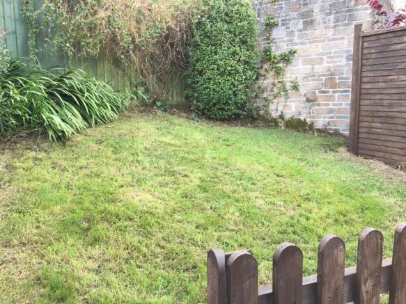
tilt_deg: -6.6
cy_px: 152
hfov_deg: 61.7
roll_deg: +0.9
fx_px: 340
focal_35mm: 29
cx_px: 203
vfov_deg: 48.2
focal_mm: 4.15
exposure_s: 1/50
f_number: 2.2
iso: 25
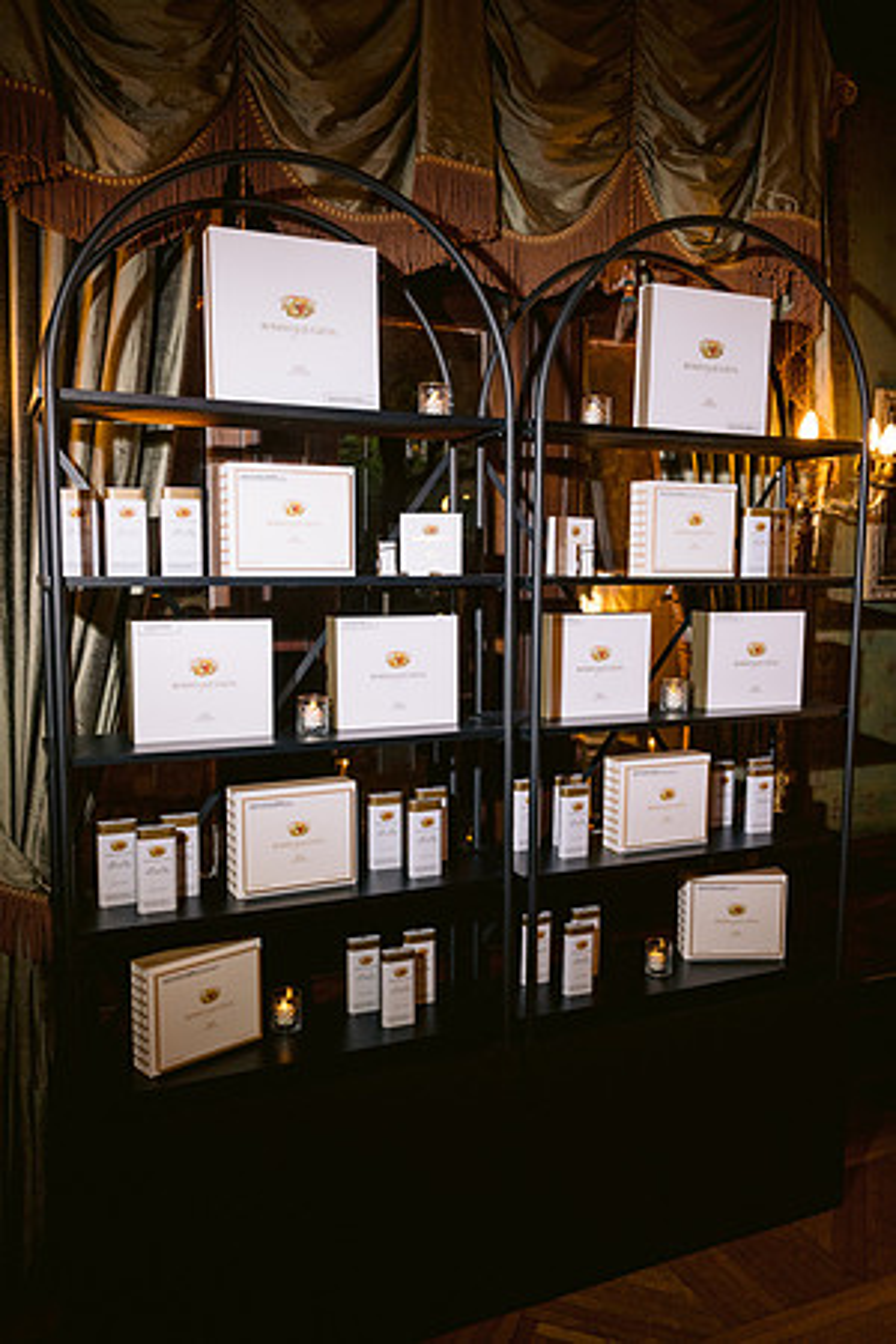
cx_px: 448
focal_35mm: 28
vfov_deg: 65.5
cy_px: 672
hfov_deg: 46.4
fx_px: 1045
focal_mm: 28
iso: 400
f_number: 4
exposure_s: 1/80
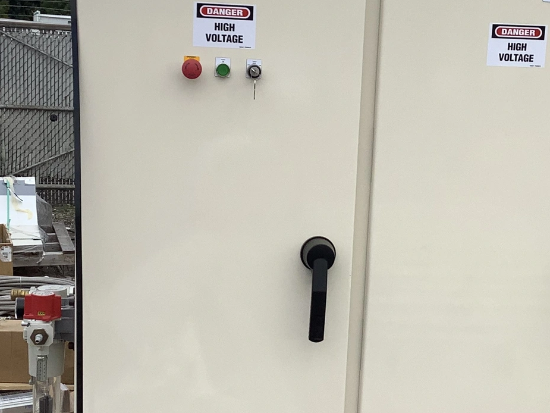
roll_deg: -2.5
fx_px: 1065
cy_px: 246
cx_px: 318
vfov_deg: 21.9
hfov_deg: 28.9
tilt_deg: -9.2
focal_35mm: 67
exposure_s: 1/1031
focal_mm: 3.3
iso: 25
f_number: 2.4
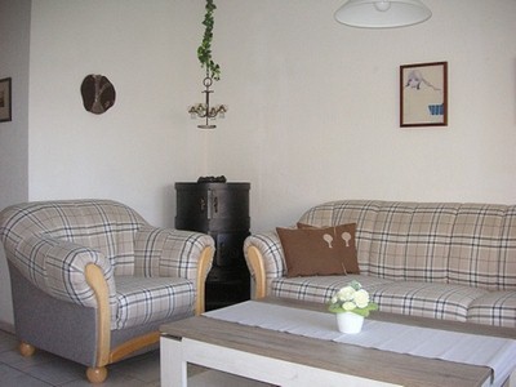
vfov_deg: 38.7
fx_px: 552
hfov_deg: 50.1
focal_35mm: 37
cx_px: 258
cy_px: 194
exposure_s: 1/45
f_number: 2.8
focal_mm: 6.1
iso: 160
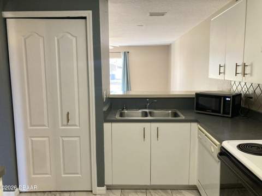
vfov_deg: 49.7
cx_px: 131
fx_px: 212
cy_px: 98
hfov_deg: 63.5
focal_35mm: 28
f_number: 1.8
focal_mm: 3.99
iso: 125
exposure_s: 1/60
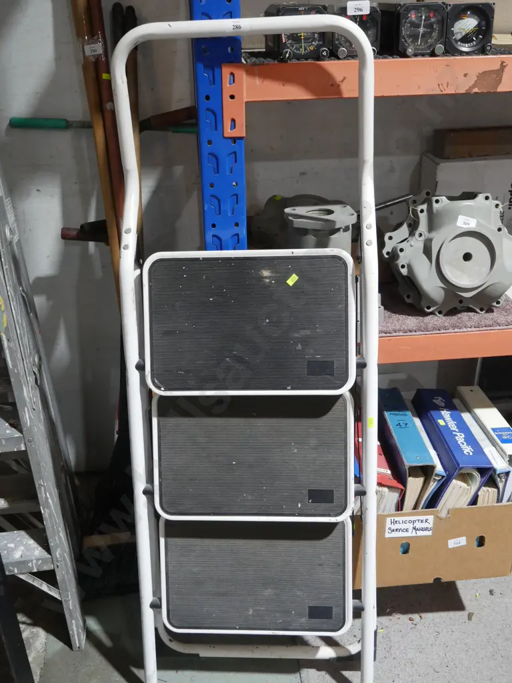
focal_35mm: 38
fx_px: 749
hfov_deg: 37.7
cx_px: 256
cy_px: 342
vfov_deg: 49.0
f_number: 4.5
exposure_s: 1/60
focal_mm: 19
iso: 1000
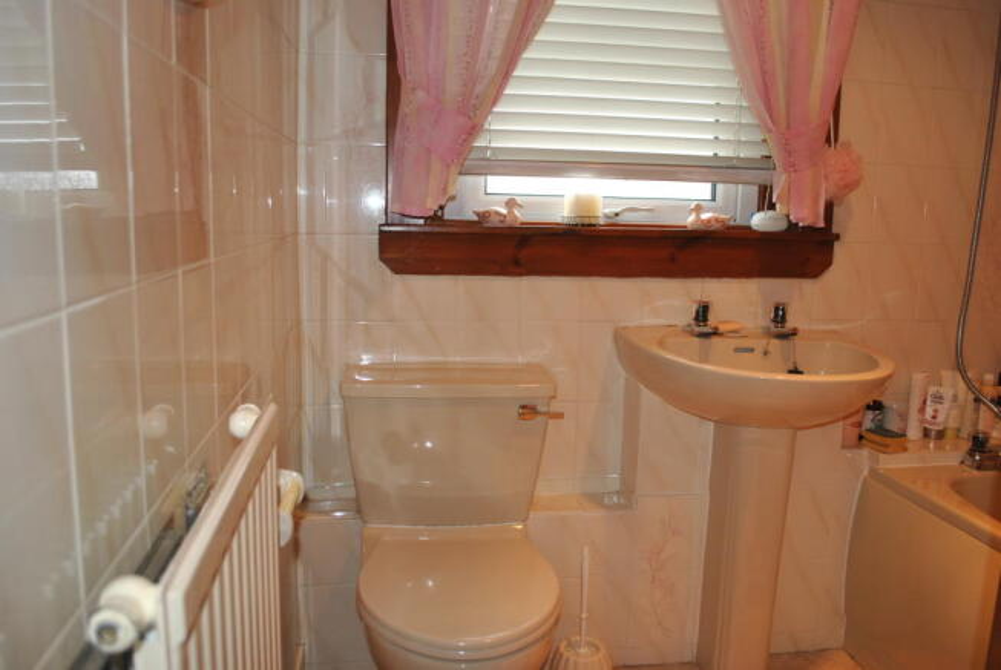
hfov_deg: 67.3
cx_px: 500
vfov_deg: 48.0
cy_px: 335
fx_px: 752
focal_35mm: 27
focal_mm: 18
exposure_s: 1/60
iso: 200
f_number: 3.5
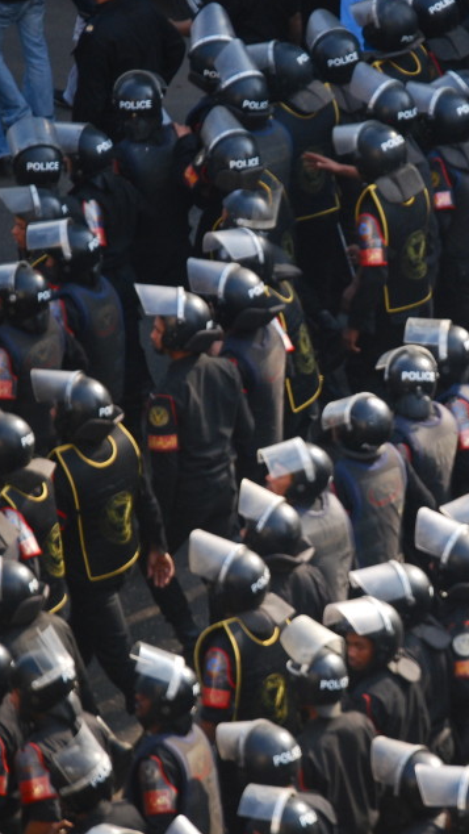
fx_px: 8700
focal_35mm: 394
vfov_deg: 5.5
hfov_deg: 3.1
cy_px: 444
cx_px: 451
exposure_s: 1/500
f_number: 5.3
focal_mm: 155
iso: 450
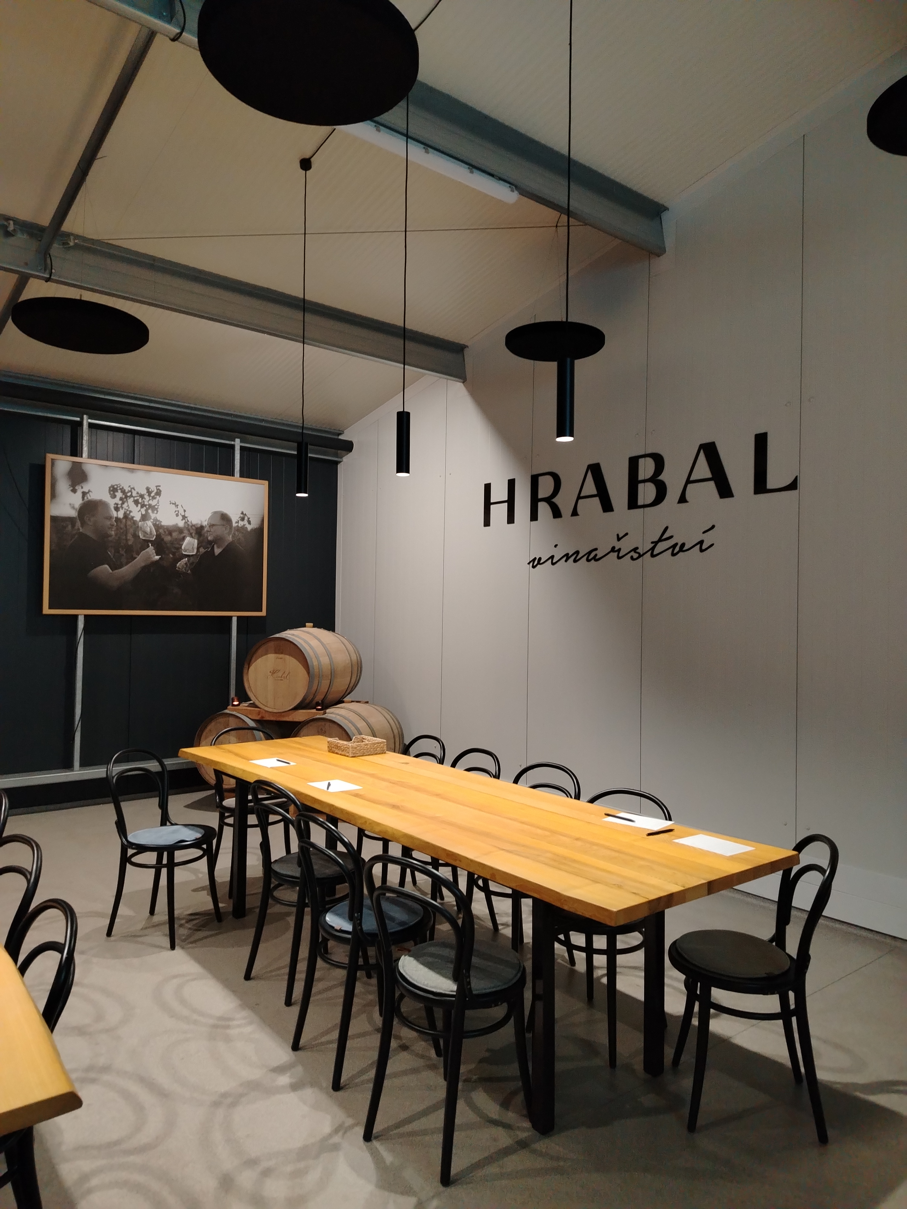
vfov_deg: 71.6
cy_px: 604
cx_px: 454
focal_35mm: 24
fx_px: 838
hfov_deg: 56.8
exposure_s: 1/25
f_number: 1.75
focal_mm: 5.25
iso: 1775
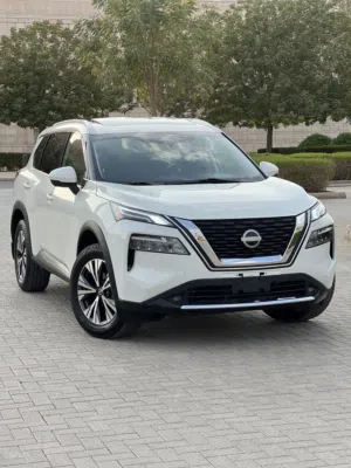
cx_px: 176
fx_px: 1041
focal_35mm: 77
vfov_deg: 25.3
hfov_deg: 19.1
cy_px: 234
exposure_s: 1/221
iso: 25
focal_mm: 9
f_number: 2.8
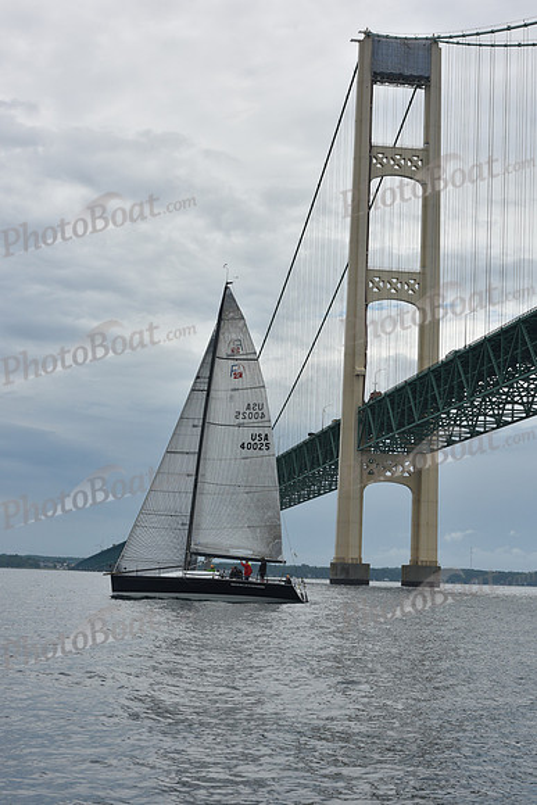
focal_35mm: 70
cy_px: 402
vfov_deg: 28.8
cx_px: 268
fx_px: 1565
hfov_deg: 19.5
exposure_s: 1/800
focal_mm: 70
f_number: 11
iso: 250
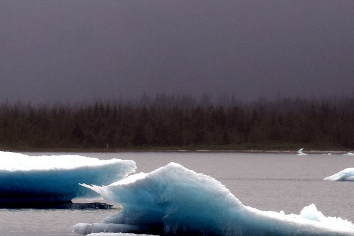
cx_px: -45
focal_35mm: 532
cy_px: 173
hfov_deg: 3.9
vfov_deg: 2.6
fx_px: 5229
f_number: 10
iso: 200
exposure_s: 1/400
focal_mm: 105
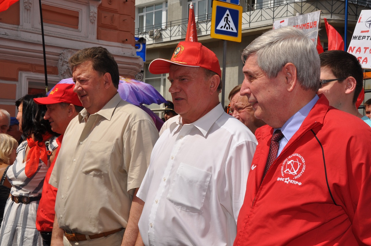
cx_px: 186
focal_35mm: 57
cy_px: 123
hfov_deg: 35.1
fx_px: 587
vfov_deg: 23.7
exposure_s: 1/200
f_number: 18
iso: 200
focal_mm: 38
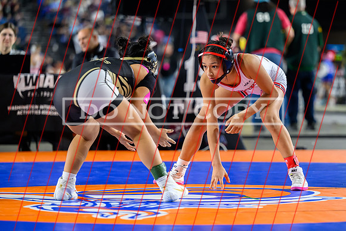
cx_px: 212
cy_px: 116
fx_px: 1636
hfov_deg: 12.1
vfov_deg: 8.1
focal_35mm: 170
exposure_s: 1/800
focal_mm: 135
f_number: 2.8
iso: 3200
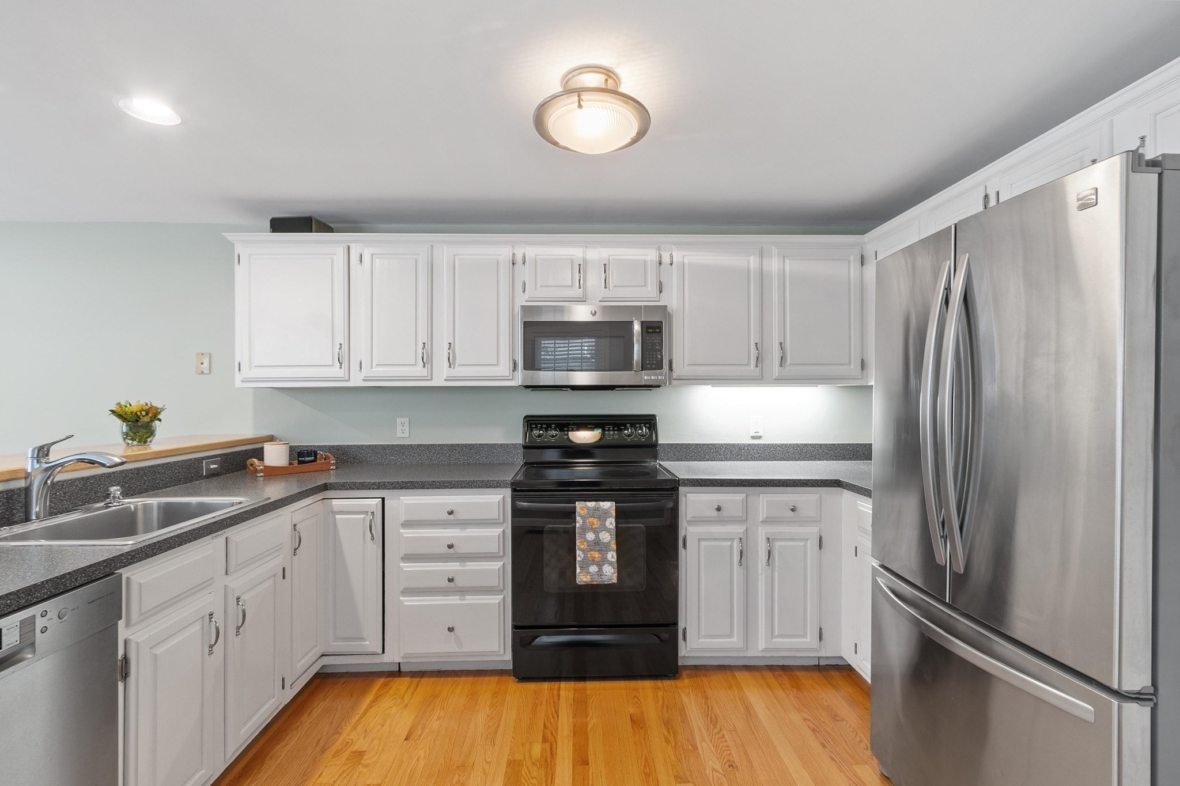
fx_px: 492
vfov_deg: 77.3
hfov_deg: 100.4
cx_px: 590
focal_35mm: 15
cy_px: 393
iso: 320
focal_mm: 10
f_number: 8
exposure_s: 2.5
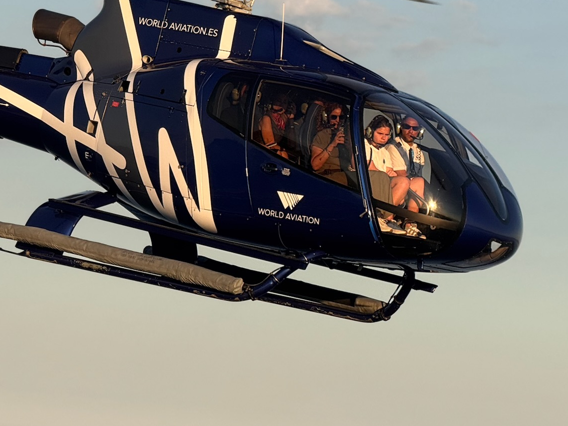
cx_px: 78
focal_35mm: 216
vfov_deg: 6.9
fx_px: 3544
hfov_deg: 9.1
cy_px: 125
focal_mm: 15.66
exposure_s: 1/776
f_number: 2.8
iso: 50
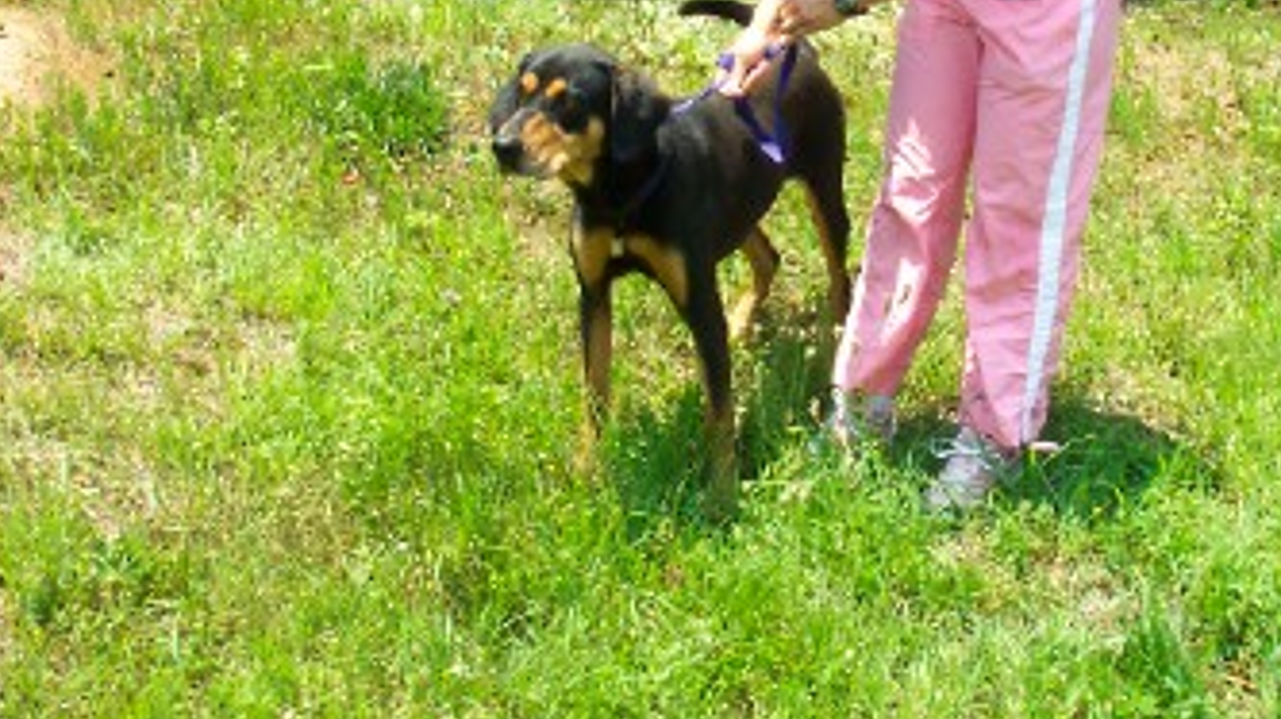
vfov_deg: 27.0
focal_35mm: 44
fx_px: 1494
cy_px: 275
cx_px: 681
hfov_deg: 46.4
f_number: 9.5
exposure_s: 1/90
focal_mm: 7.5
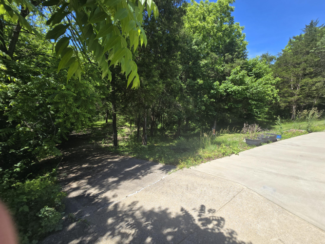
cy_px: 122
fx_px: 122
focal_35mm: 13
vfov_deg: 89.9
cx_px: 162
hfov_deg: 106.2
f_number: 2.2
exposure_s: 1/927
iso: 50
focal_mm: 2.2
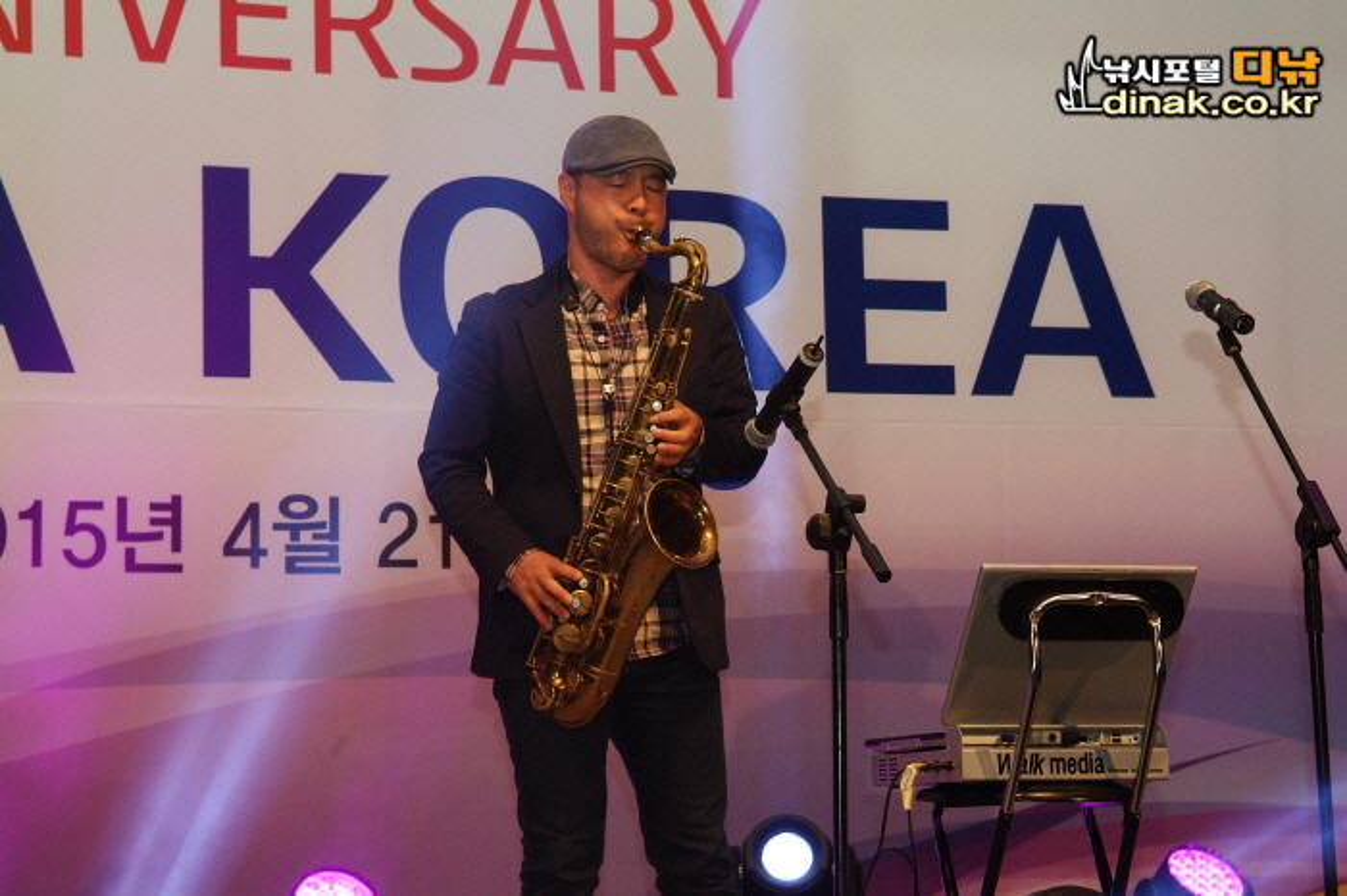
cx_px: 674
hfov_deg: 24.5
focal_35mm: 83
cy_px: 448
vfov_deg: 16.4
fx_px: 3104
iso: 800
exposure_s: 1/90
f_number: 6.7
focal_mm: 55
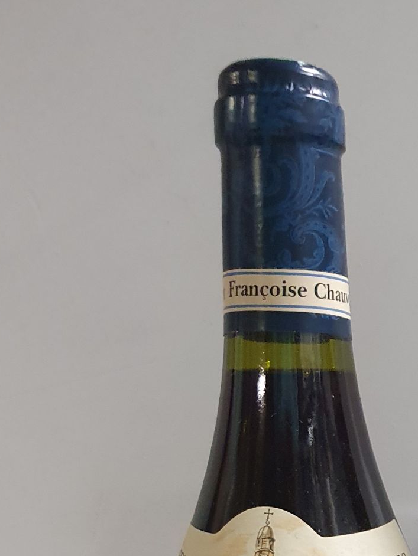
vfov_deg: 25.0
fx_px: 1110
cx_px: 517
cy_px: 690
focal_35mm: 69
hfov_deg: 19.9
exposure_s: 1/50
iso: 500
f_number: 1.5
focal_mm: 4.32
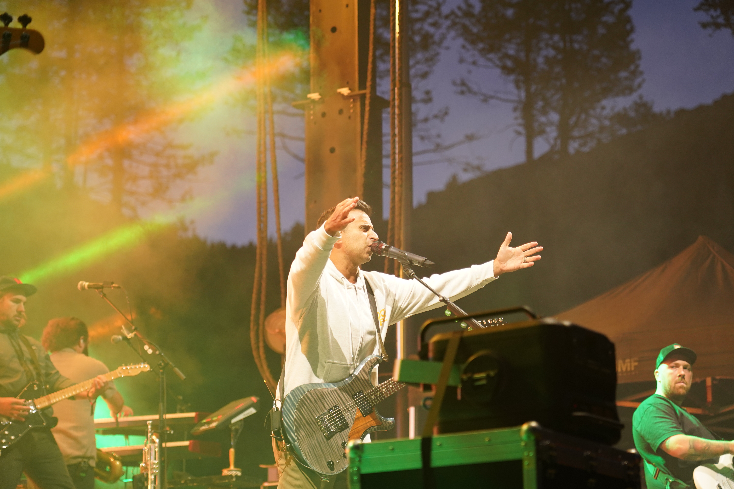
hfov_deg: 19.5
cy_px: 244
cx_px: 367
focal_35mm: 105
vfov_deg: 13.0
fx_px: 2141
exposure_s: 1/160
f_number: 4
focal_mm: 105
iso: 1600
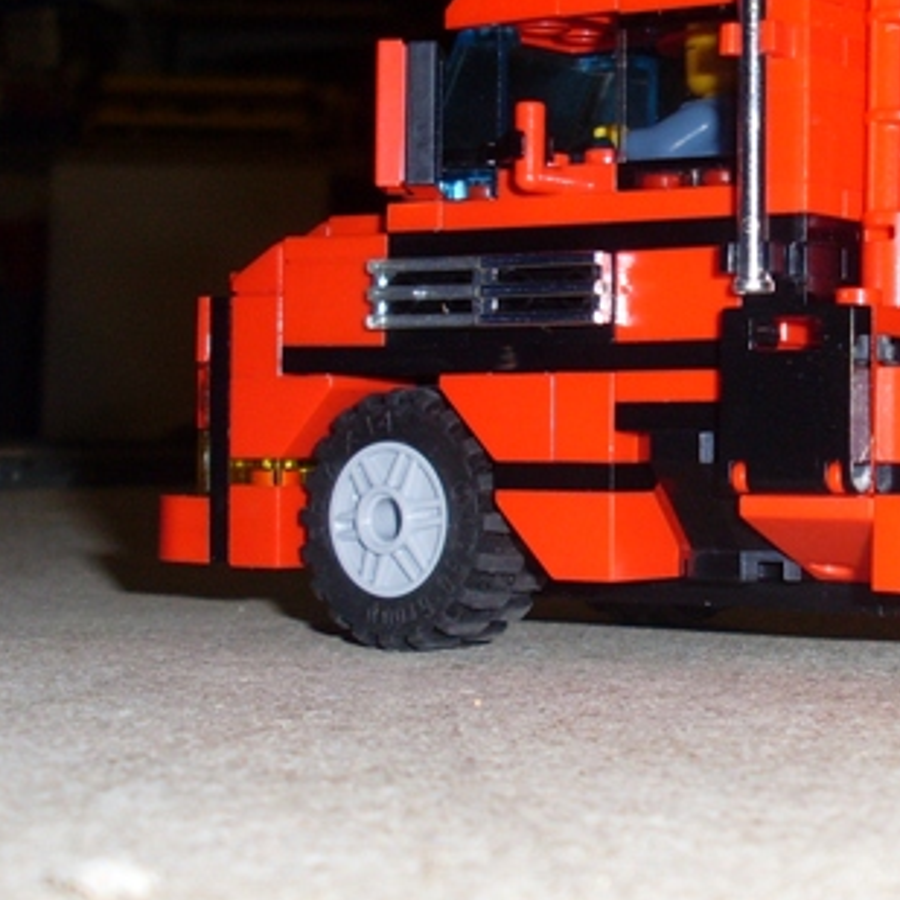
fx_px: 2559
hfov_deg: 19.5
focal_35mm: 87
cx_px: 848
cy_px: 355
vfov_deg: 19.9
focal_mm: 6.3
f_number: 7.7
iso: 80
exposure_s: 1/45
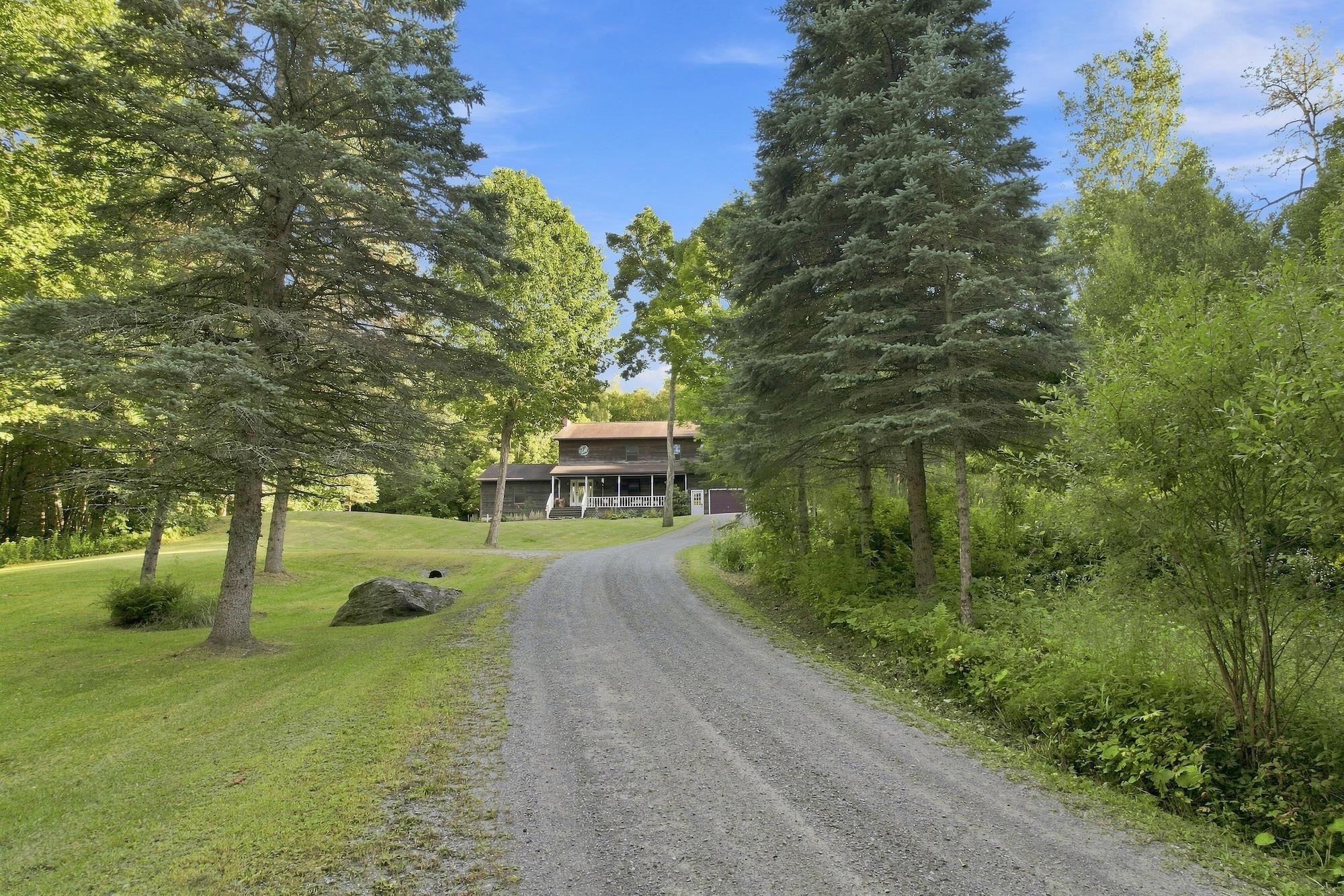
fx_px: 821
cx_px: 672
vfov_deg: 57.2
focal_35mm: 22
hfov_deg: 78.6
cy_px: 448
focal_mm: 8.4
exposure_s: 1/250
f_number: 2.8
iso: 100
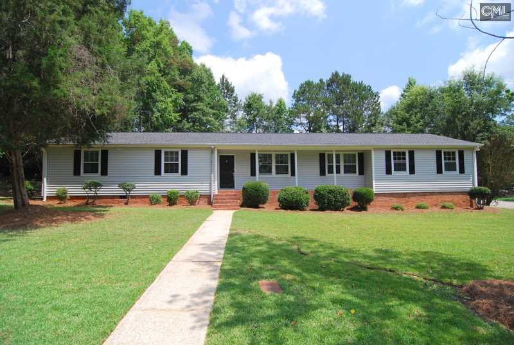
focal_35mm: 18
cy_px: 172
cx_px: 257
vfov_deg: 67.6
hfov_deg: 89.9
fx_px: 258
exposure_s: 1/2000
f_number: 4.5
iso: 400
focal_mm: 12
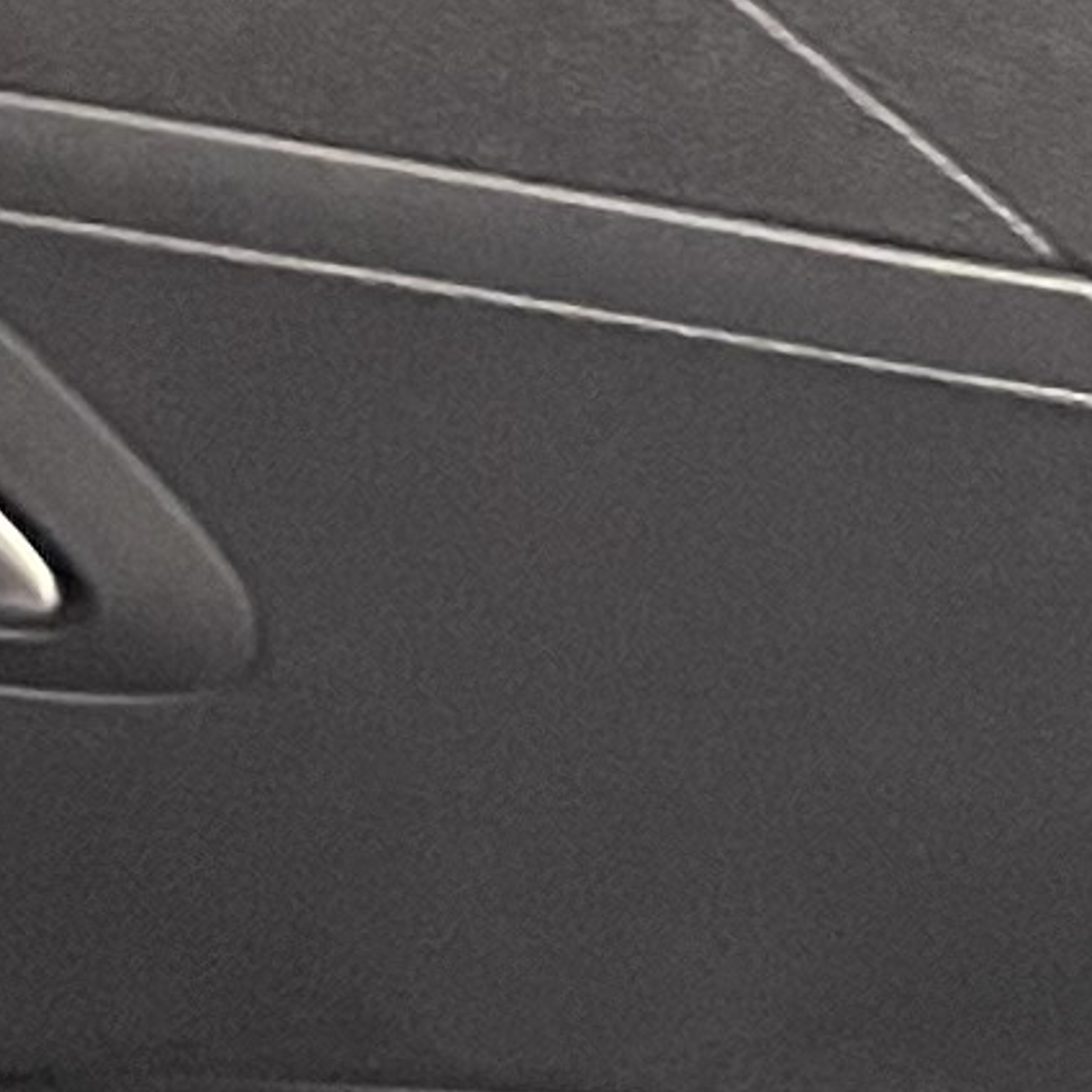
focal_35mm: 218
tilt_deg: -40.7
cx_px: 1218
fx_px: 7780
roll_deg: -0.1
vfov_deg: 8.0
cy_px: 51
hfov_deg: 8.0
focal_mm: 4.2
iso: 400
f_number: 1.6
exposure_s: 1/33
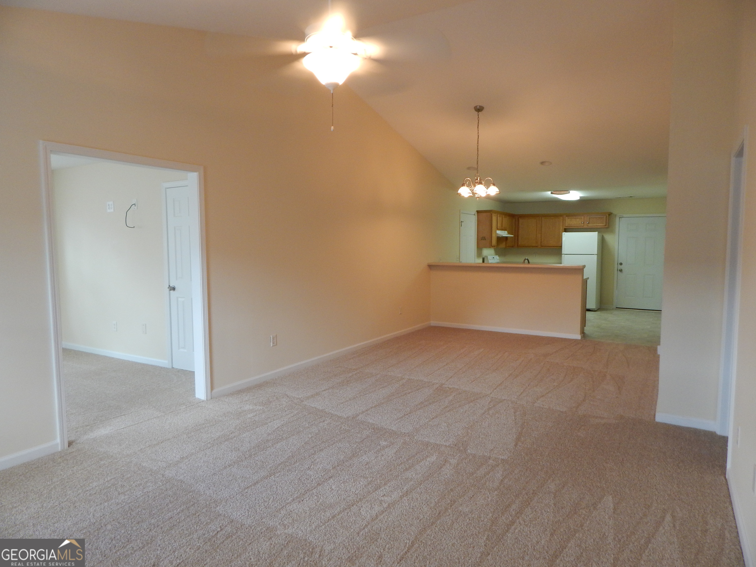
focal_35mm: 22
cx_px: 378
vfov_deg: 61.1
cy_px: 284
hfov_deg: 76.4
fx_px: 480
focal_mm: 4
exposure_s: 1/30
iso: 220
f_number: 3
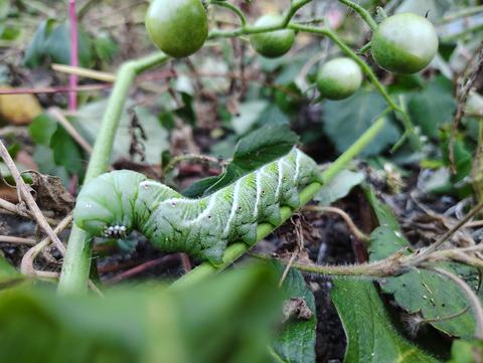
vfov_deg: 56.9
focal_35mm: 24
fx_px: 335
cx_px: 242
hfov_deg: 71.5
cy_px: 182
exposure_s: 1/120
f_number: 1.8
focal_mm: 5.56
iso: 684
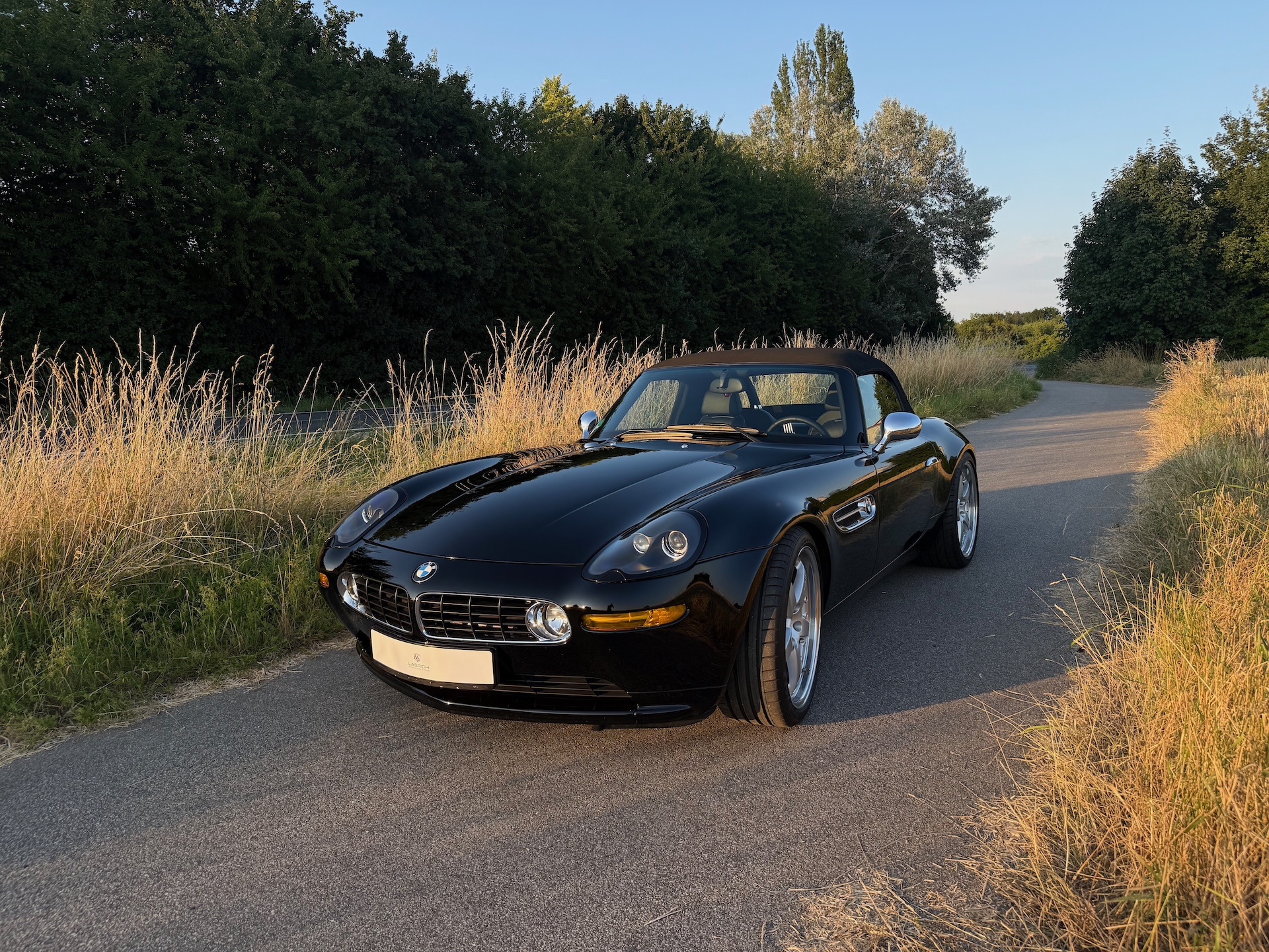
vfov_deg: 56.8
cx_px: 634
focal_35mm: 24
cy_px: 476
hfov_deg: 71.6
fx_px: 880
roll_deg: +0.4
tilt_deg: -8.4
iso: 100
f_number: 1.78
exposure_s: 1/1292
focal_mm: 6.76
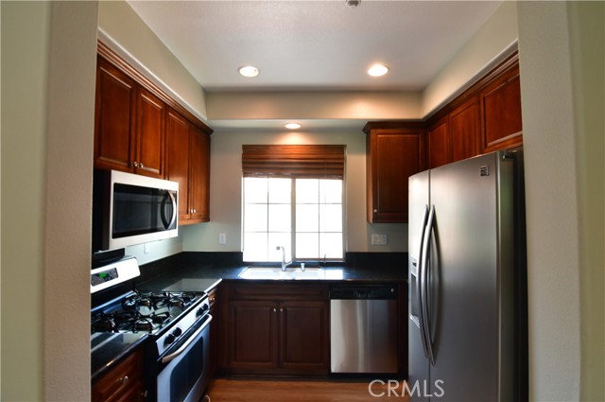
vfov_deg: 73.6
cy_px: 201
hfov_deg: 96.8
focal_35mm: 16
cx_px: 302
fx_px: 269
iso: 400
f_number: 10
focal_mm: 11
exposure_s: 1/5
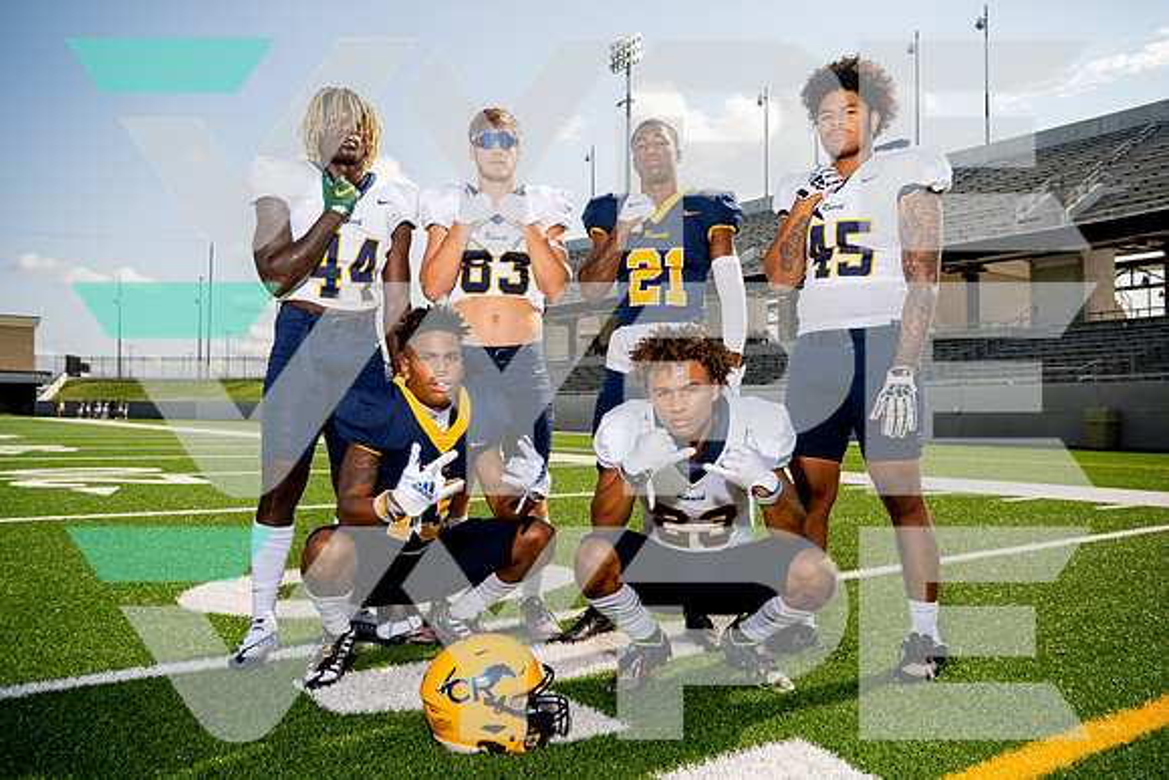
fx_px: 942
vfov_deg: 45.0
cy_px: 390
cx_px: 584
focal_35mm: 29
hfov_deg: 63.6
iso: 100
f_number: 7.1
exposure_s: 1/250
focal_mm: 29
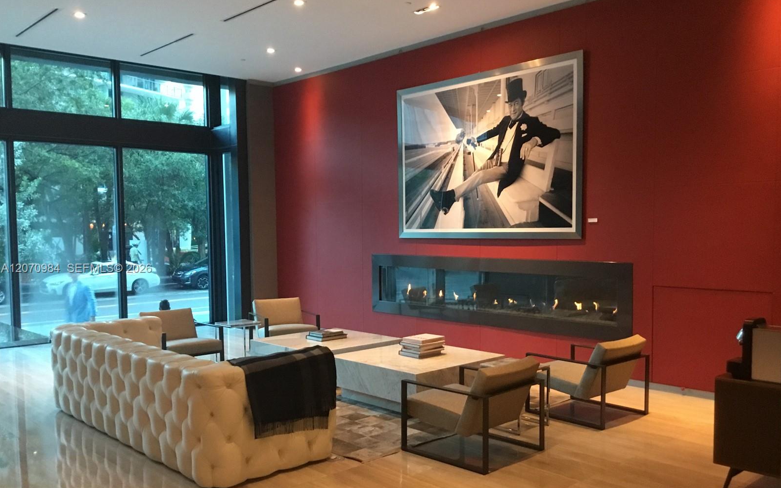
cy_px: 269
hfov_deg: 58.1
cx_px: 391
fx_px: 702
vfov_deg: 38.3
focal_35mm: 33
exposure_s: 1/15
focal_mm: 3.3
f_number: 2.4
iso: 200
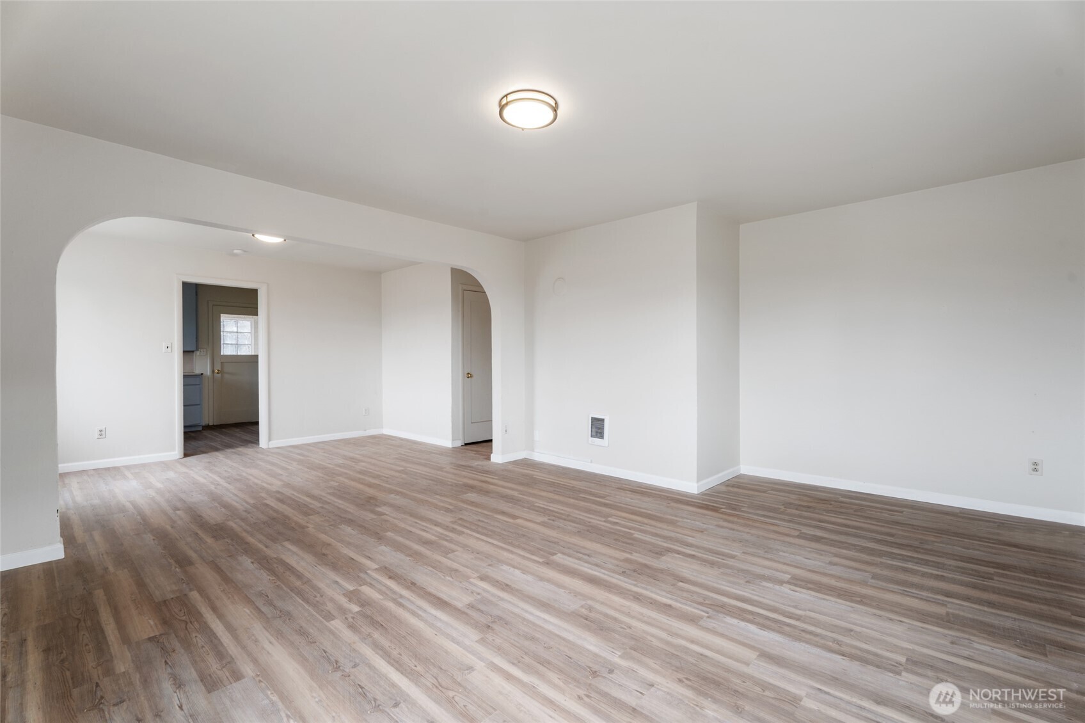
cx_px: 542
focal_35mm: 16
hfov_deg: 96.7
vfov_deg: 73.7
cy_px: 362
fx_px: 482
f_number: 9
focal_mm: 16
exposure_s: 1/5
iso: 100
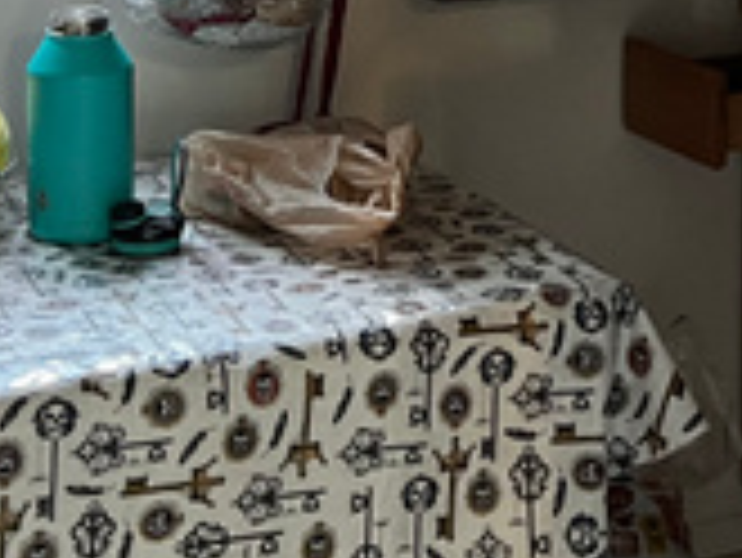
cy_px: -189
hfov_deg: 19.3
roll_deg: -2.7
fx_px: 2167
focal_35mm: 101
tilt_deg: -8.1
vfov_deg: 14.0
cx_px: 585
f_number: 1.5
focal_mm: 5.7
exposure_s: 1/40
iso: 400
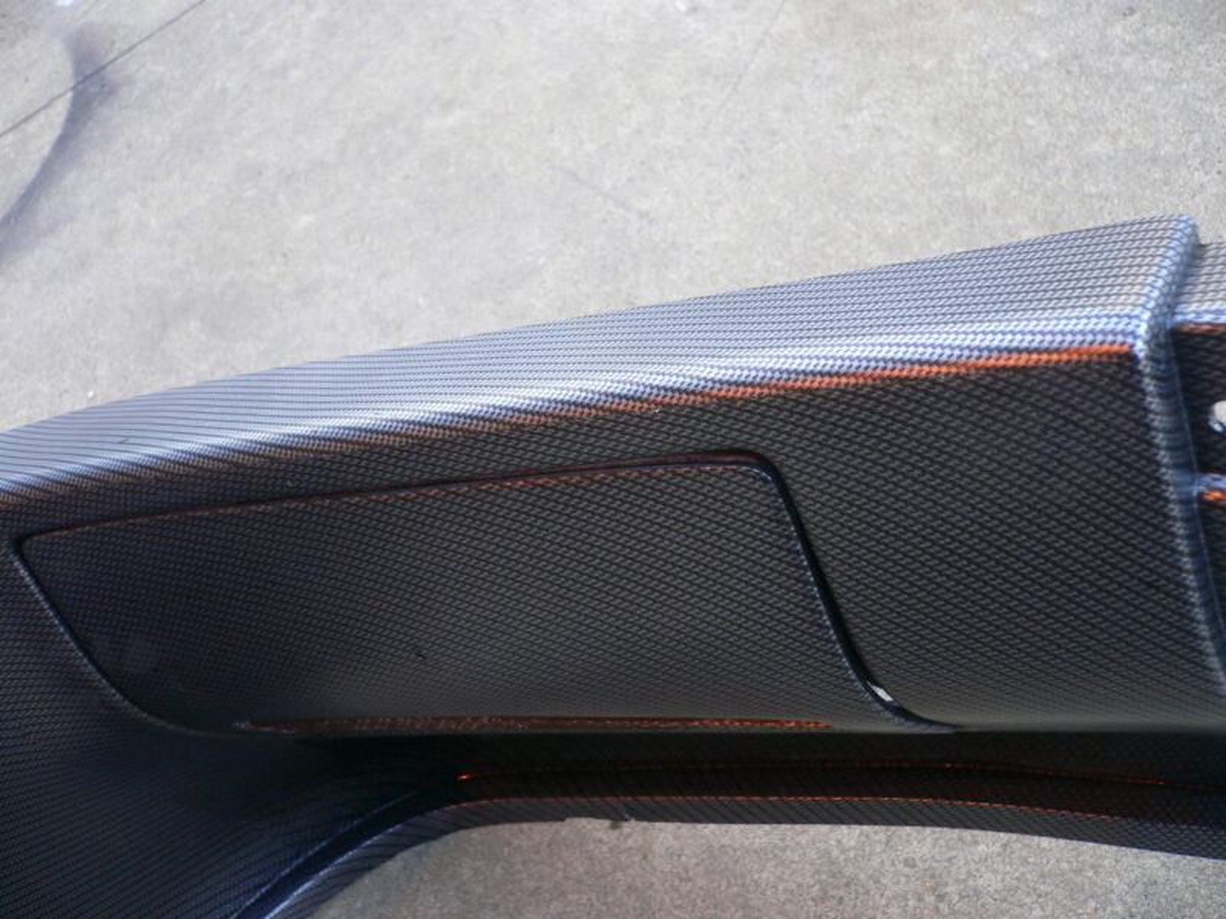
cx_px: 613
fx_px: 1240
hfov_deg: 52.6
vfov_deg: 40.7
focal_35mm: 35
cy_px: 460
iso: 100
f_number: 2.8
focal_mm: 5.8
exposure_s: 1/40
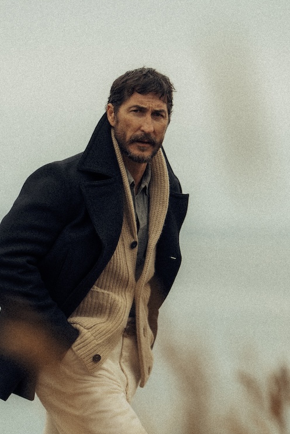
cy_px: 290
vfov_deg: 8.7
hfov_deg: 5.8
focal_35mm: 236
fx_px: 2851
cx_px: 123
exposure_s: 1/400
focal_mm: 130
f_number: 3.2
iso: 500
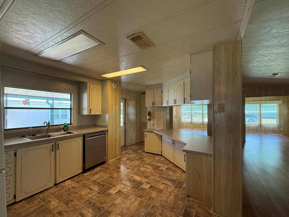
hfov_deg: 98.2
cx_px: 147
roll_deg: -0.1
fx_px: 125
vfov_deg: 81.7
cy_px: 111
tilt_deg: +1.6
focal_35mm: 15
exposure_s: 1/120
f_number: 2.2
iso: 400
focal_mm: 2.22
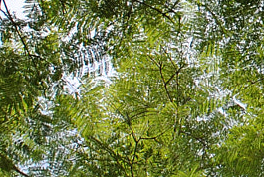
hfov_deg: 9.9
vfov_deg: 6.9
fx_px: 1463
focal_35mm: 199
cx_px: 443
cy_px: -11
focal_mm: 22
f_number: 8
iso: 100
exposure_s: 1/250
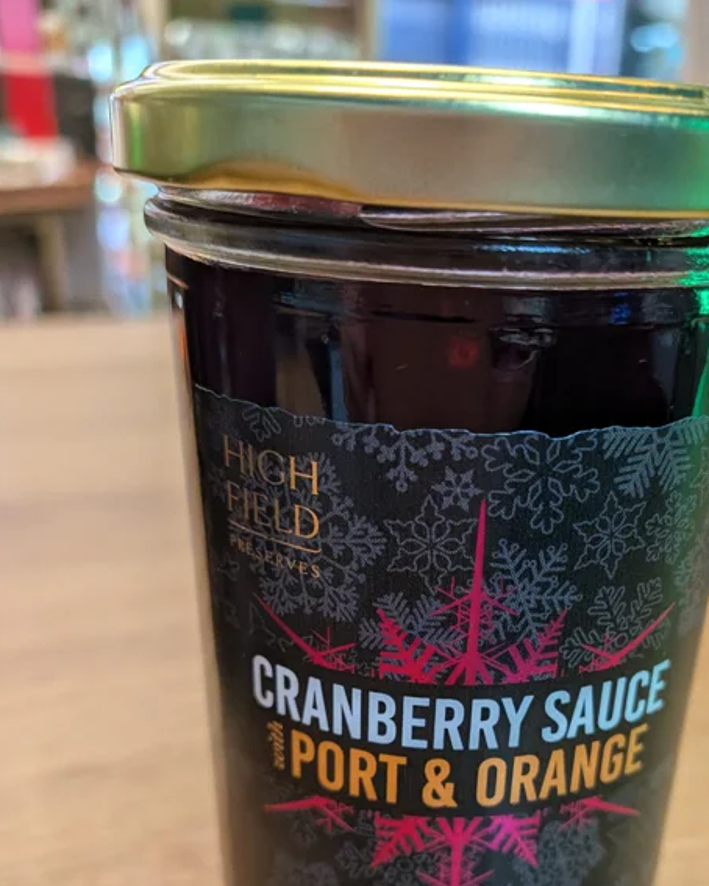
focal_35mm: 33
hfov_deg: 44.0
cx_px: 464
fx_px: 866
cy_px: 621
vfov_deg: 52.7
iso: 808
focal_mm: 4.53
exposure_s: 1/348
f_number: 1.7
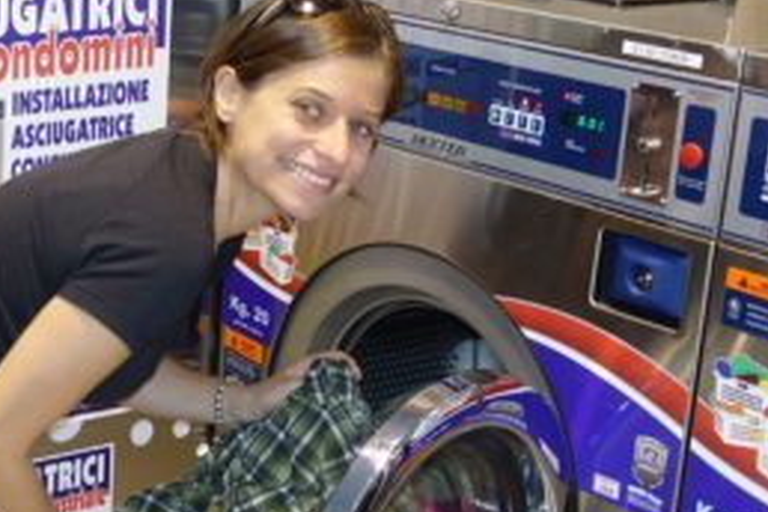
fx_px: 1749
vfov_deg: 16.6
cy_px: 308
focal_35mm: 82
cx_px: -39
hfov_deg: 23.5
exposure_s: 1/40
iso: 320
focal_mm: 12.2
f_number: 2.8
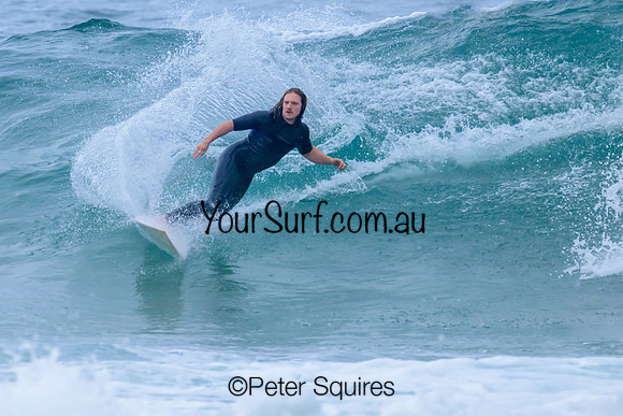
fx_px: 18963
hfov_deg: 1.9
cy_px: 135
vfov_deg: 1.3
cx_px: 250
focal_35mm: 1096
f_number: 11
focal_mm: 800
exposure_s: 1/1600
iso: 2500
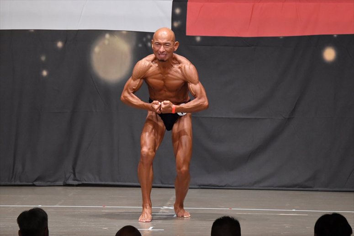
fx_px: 2359
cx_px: 177
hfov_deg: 8.6
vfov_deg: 5.7
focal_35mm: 240
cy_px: 118
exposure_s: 1/400
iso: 6400
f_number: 5.6
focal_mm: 160
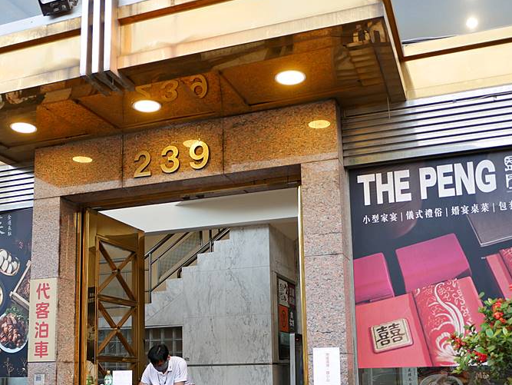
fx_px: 622
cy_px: 282
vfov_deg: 33.8
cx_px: 236
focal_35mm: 42
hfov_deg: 44.7
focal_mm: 14
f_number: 2.5
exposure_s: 1/100
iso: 200
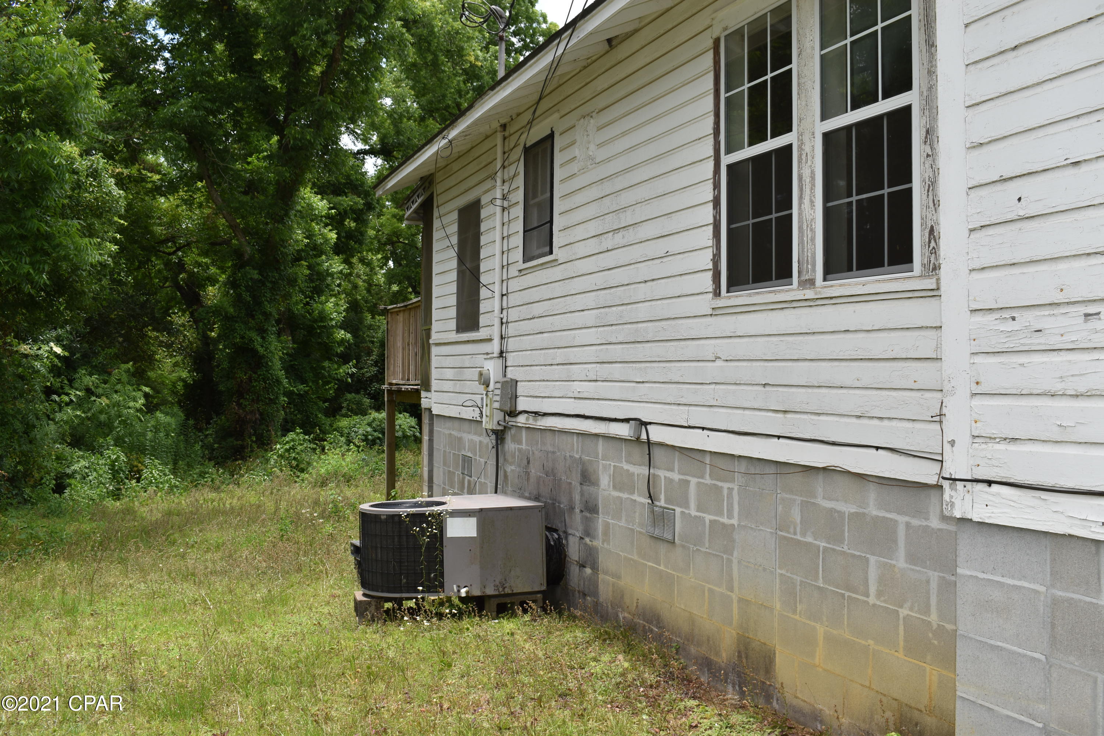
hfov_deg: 53.1
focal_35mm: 36
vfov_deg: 36.9
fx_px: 1104
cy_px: 368
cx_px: 552
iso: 100
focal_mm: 24
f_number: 8
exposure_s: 1/200
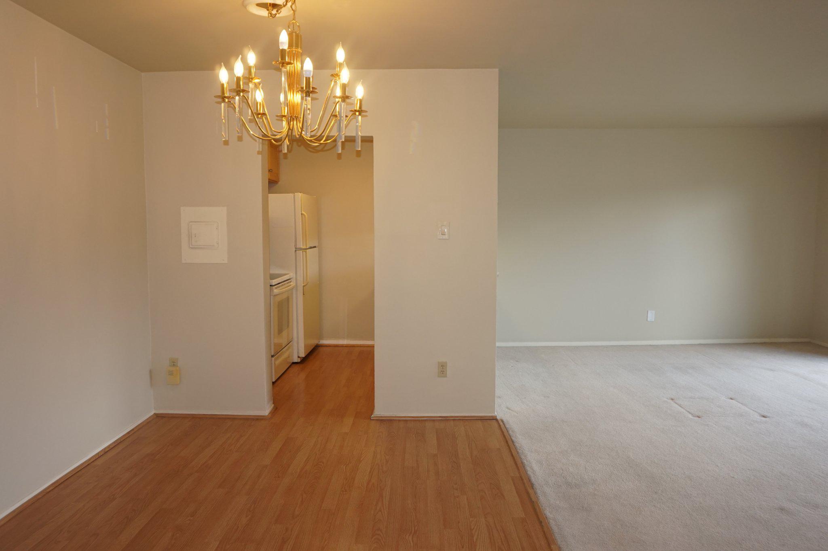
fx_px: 586
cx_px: 414
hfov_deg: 70.5
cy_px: 276
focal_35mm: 26
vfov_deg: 50.4
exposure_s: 1/100
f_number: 5
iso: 400
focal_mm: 17
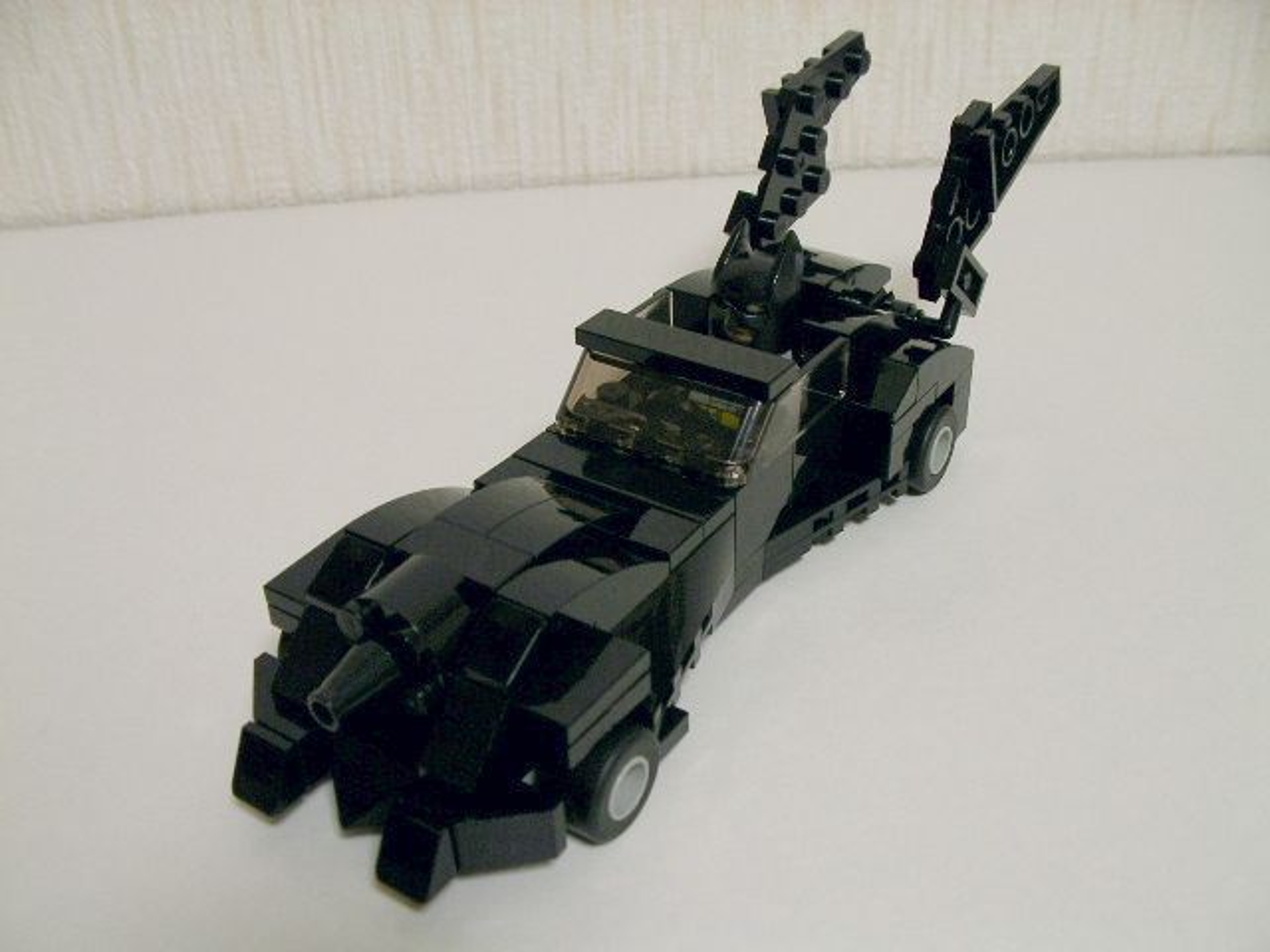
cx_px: 635
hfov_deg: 49.0
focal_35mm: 38
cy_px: 476
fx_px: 1394
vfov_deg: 37.7
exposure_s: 1/17.1
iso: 100
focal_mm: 5.8
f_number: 3.5
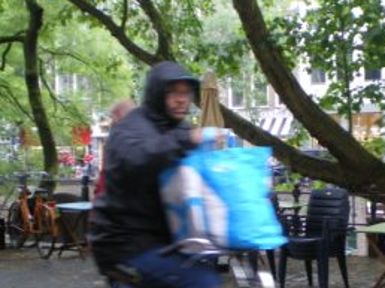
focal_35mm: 66
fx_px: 733
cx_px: 287
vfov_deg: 22.1
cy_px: 187
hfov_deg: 29.0
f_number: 3.1
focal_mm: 6.3
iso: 200
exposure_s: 1/50
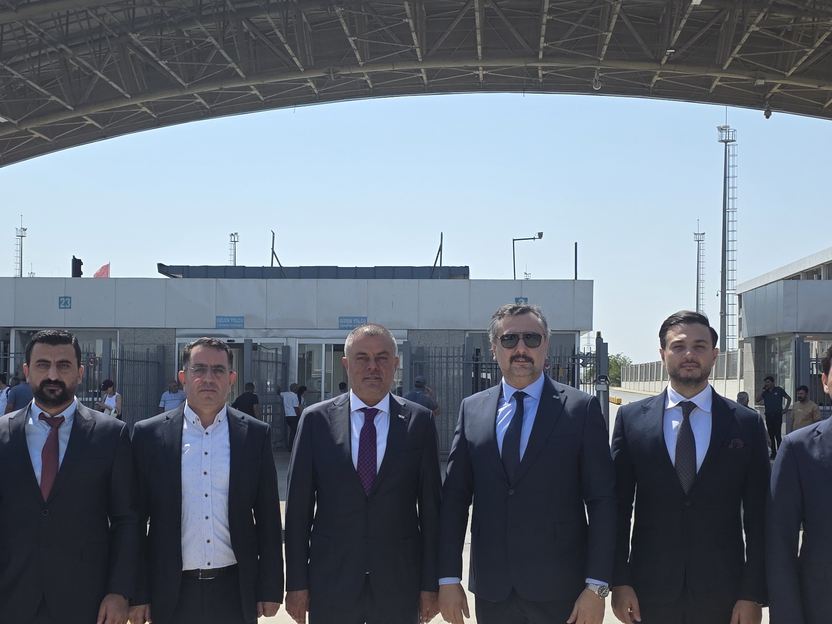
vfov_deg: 28.5
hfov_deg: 37.5
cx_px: 398
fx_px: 1226
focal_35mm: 51
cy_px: 338
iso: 80
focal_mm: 6.3
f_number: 1.7
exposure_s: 1/5958
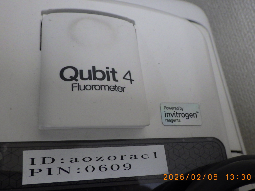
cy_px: 95
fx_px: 280
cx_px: 137
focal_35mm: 38
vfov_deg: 37.7
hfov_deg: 48.9
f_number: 3.8
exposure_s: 1/50
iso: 250
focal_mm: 6.1
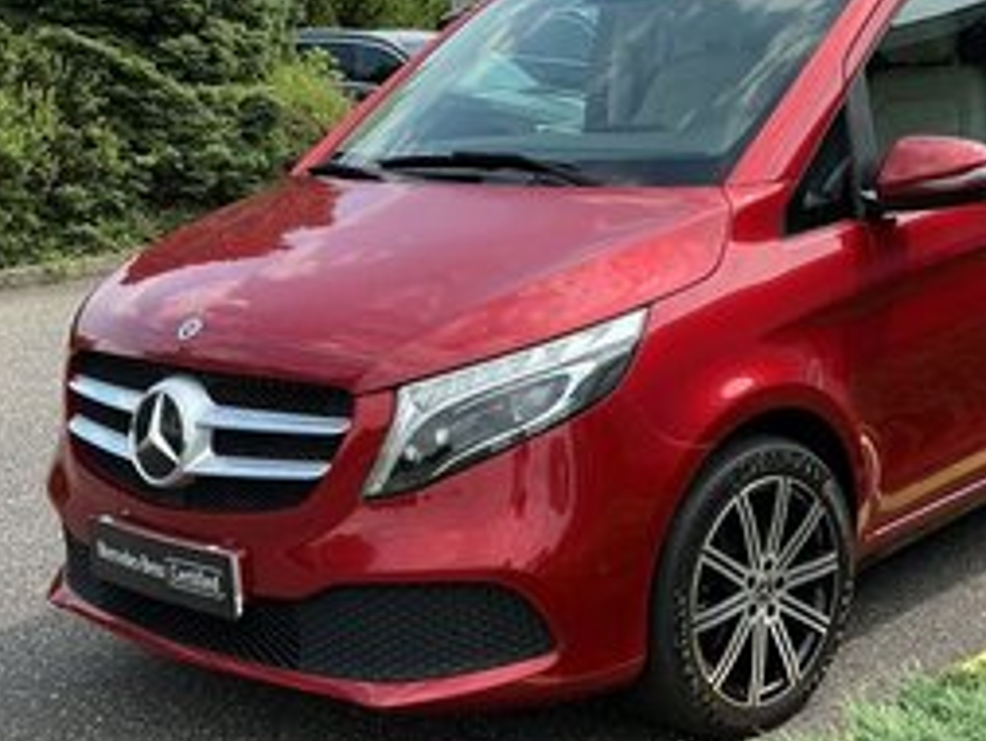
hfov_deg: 33.6
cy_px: 417
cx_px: 752
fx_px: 1596
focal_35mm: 56
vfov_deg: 26.1
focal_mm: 3
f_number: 1.8
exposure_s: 1/770
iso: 25
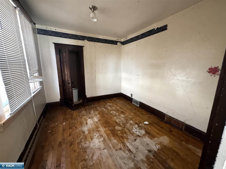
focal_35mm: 14
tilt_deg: -11.1
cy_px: 84
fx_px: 91
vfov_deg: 85.7
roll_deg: -0.3
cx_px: 113
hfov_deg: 102.1
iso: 640
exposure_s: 1/60
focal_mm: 2.22
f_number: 2.2
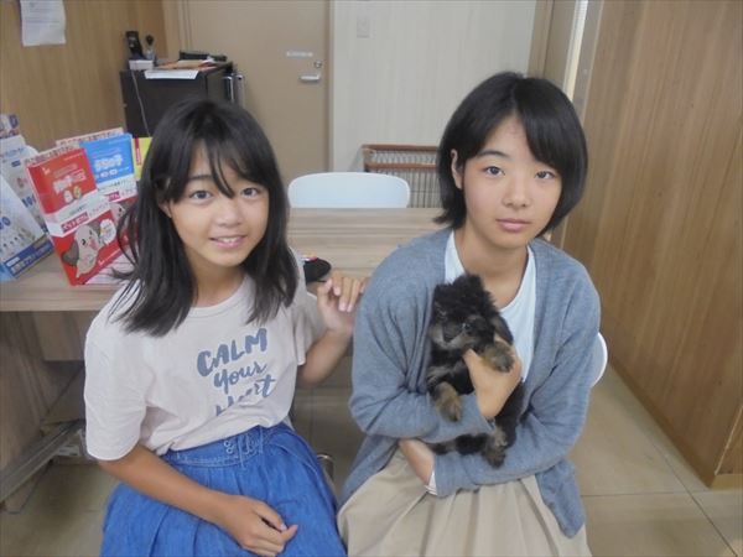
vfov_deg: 53.1
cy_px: 278
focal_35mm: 26
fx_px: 558
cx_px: 372
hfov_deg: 67.3
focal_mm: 4.6
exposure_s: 1/30
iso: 400
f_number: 3.5
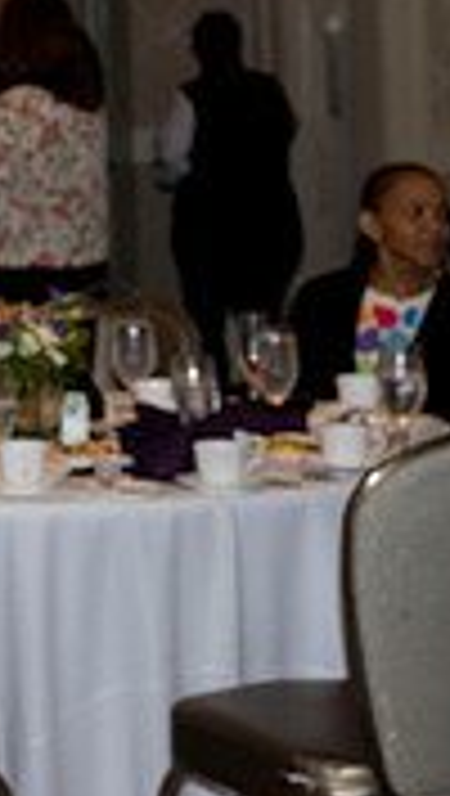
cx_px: -644
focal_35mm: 144
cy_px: 56
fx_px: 3044
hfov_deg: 7.8
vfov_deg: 14.7
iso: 1000
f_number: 5.6
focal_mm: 42
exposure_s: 1/160
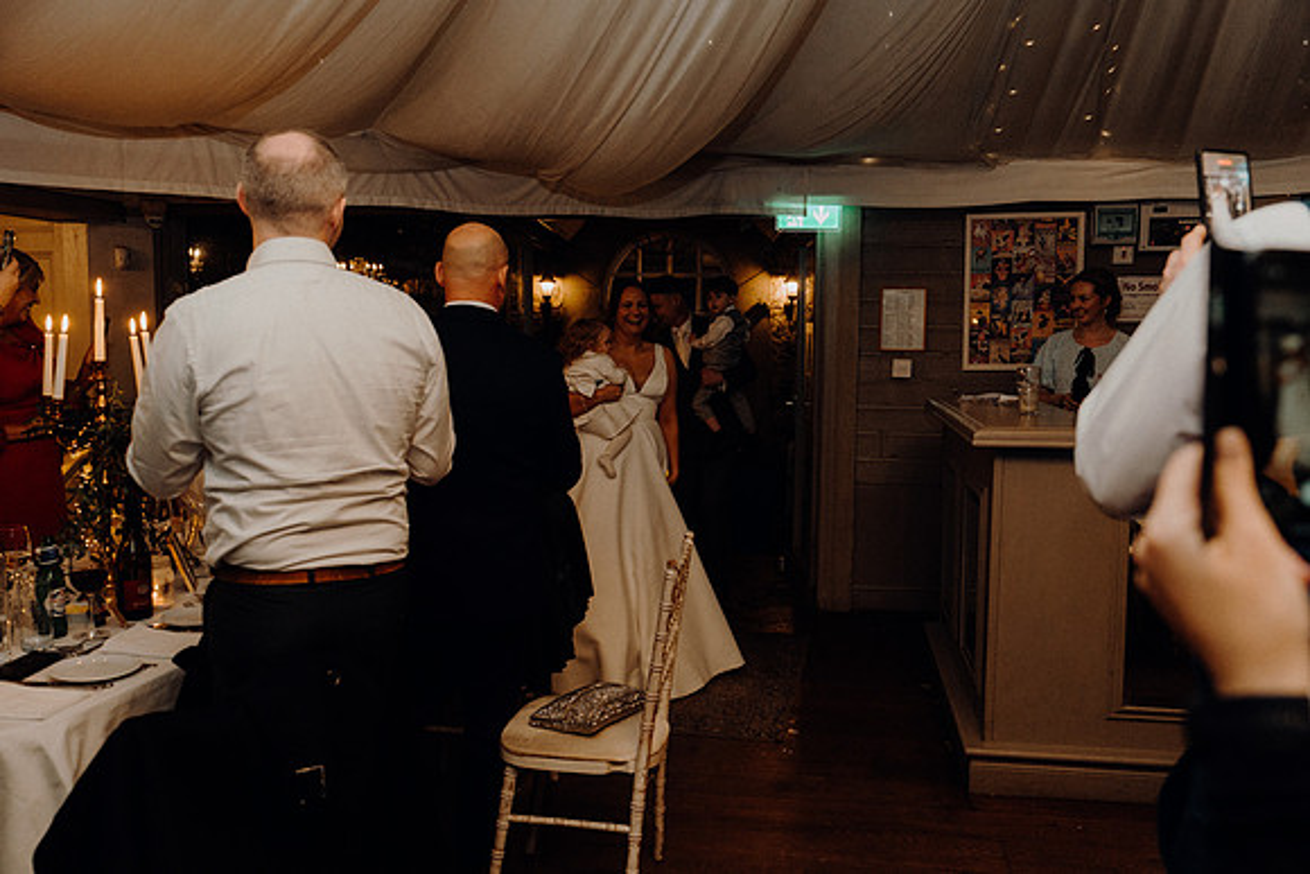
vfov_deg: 43.6
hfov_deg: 61.9
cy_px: 437
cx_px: 655
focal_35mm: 30
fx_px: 1092
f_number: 3.5
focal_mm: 30
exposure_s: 1/160
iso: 2500
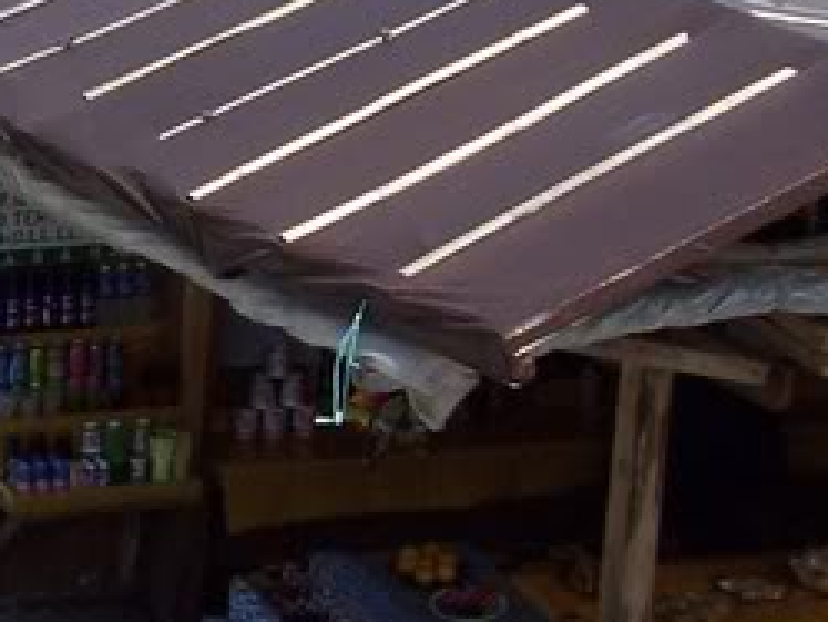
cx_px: -409
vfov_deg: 12.1
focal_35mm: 122
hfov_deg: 15.0
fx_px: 2920
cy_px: 153
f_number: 4
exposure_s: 1/750
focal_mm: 6.3
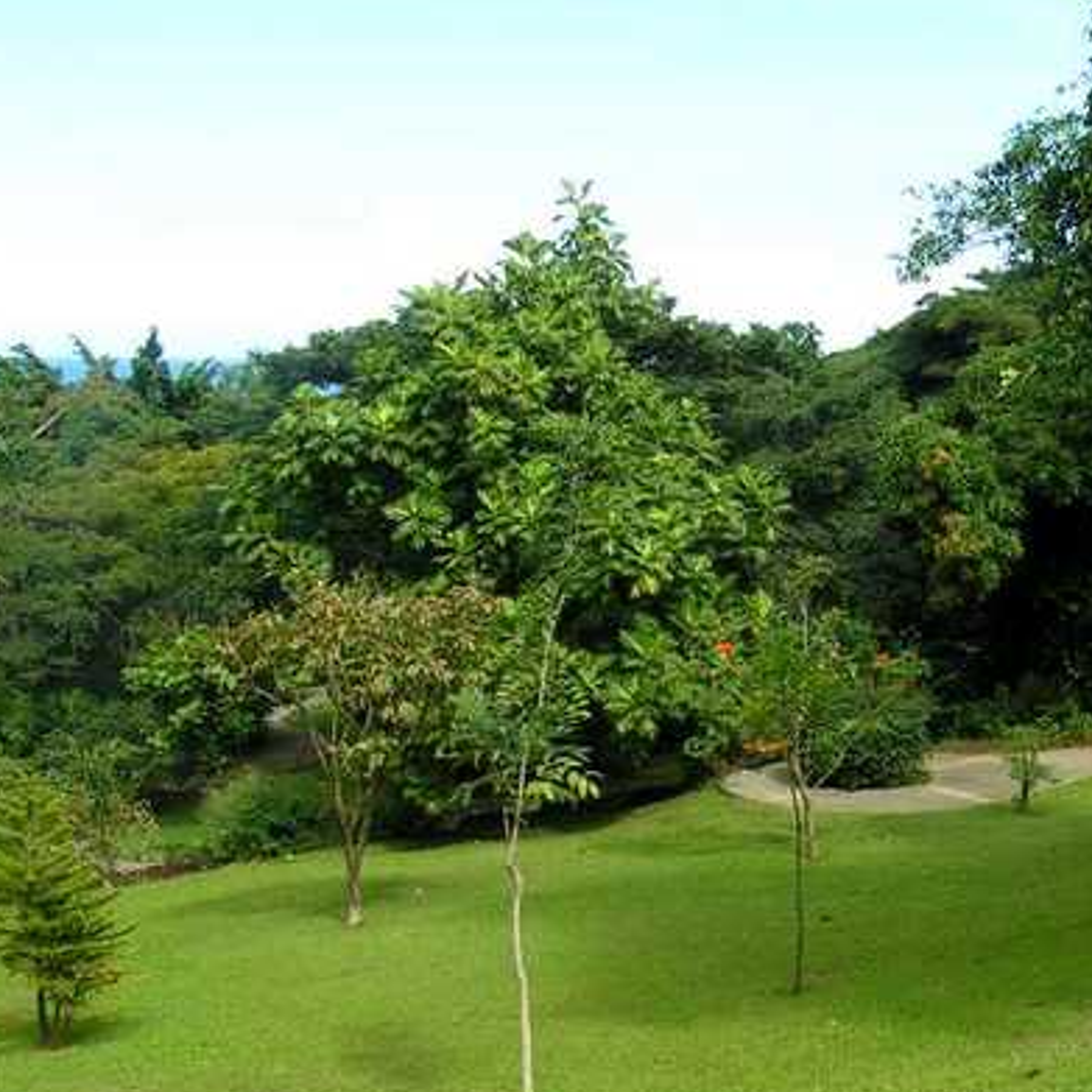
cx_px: 877
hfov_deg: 30.3
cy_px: 598
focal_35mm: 55
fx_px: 1963
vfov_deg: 31.1
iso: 50
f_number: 5.6
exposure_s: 1/200
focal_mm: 5.8
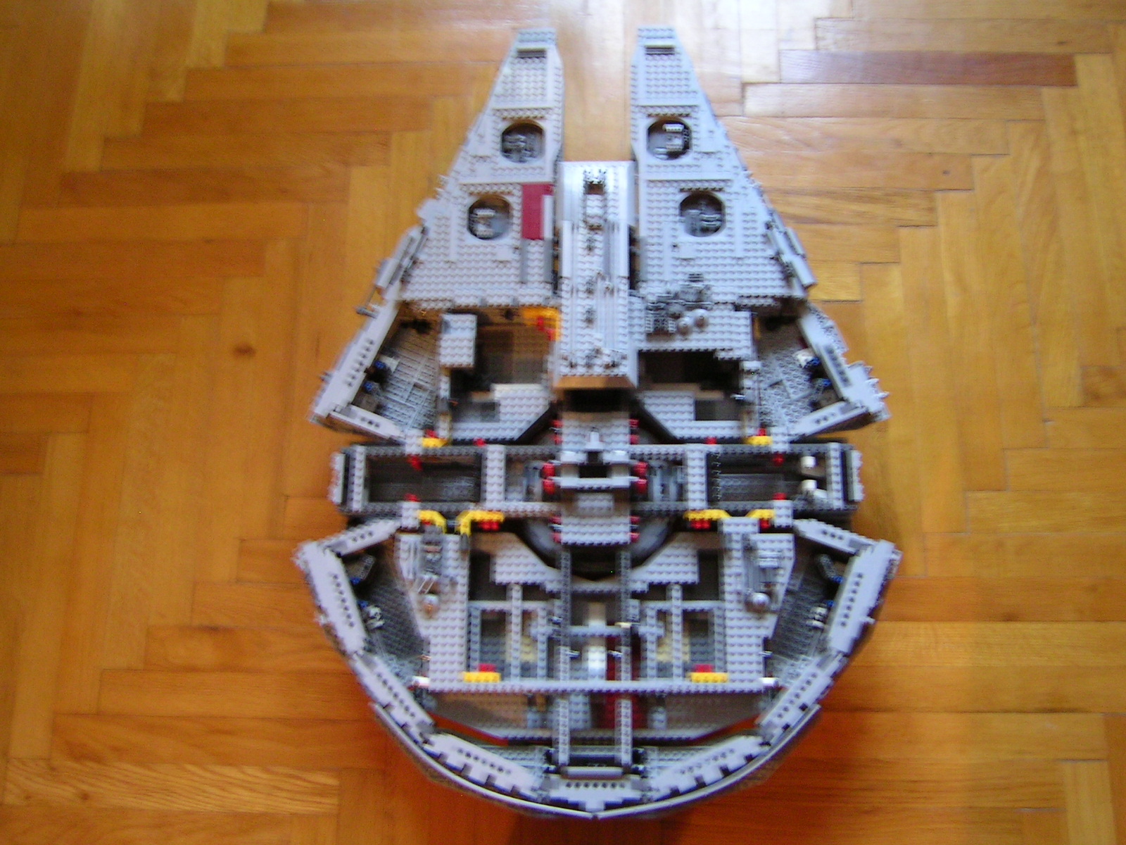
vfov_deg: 39.7
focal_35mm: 36
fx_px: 1171
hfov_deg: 51.4
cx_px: 563
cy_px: 422
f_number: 2.8
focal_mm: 5.6
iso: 100
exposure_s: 1/2.3
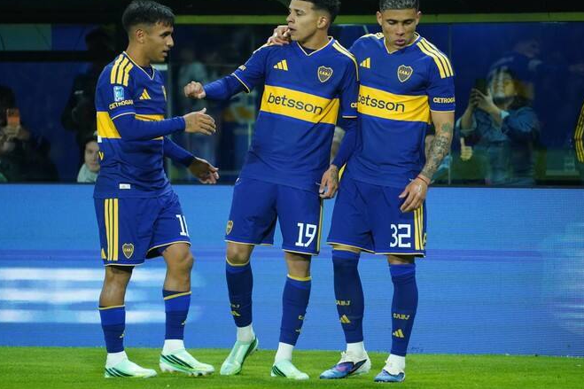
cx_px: 270
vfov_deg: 4.2
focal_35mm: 328
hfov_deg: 6.3
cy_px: 178
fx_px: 5319
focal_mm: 300
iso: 5000
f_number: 5.6
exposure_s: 1/640
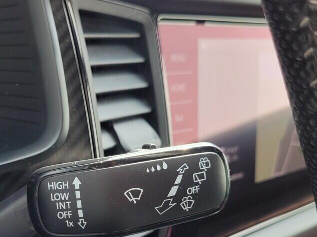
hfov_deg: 32.4
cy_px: 206
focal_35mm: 59
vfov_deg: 24.2
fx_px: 540
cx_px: 104
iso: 40
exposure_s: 1/131
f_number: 1.8
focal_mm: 5.4
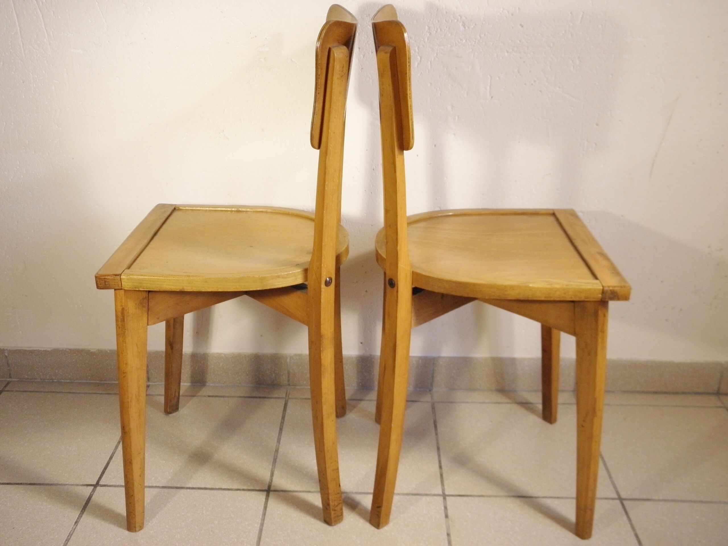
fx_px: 757
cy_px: 273
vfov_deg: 39.7
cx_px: 364
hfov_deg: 51.4
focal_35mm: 36
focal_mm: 6.4
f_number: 3.7
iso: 160
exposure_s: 1/40
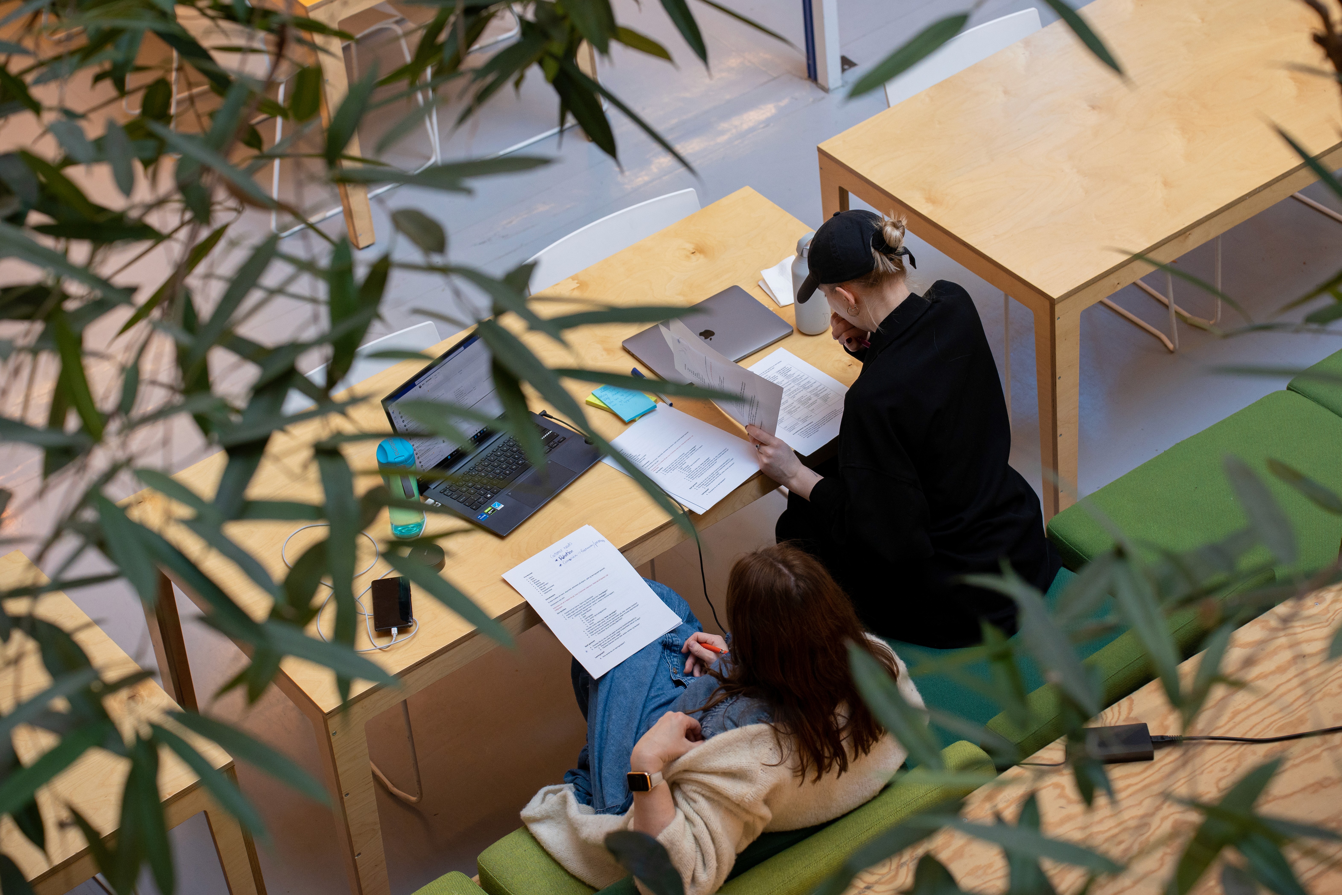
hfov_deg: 24.3
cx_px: 710
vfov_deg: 16.3
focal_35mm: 84
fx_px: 3115
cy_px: 400
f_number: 4
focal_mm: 75
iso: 1000
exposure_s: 1/160
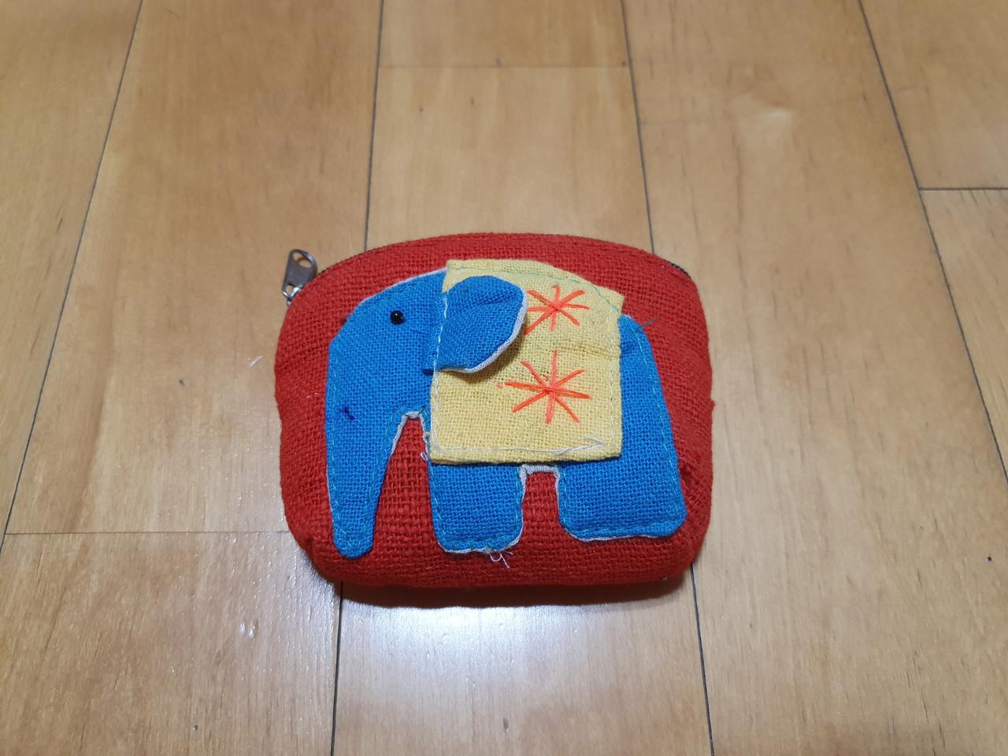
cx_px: 504
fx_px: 757
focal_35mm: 26
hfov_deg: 67.3
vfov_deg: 53.1
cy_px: 378
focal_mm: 4.32
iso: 200
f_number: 1.5
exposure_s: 1/60
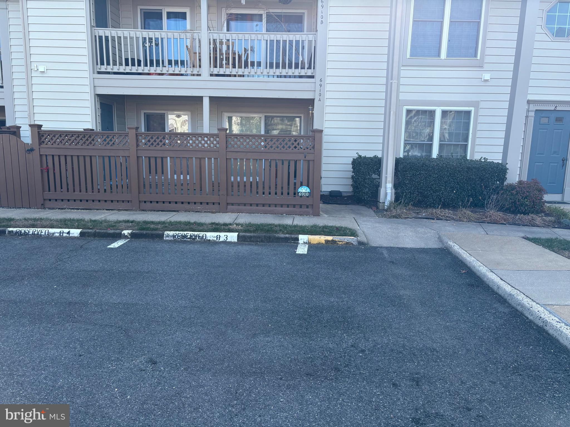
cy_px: 214
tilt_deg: -8.6
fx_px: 428
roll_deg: -0.7
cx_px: 285
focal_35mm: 26
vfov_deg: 53.1
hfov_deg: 67.3
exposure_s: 1/708
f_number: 1.6
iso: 50
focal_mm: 5.96
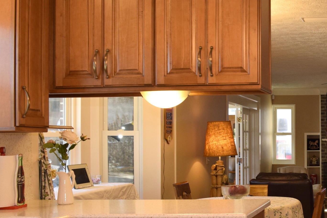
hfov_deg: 30.7
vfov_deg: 22.9
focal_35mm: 59
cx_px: 350
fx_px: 536
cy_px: 150
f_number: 5.6
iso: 560
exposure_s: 1/125
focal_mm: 18
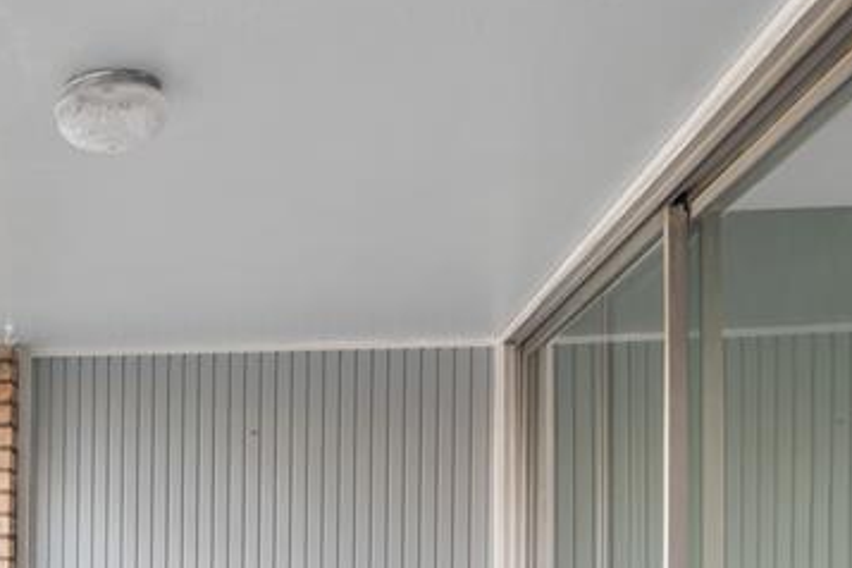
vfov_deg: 15.4
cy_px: 669
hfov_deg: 22.8
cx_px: 12
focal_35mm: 86
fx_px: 2035
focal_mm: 30
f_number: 9
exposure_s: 1/15
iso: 320
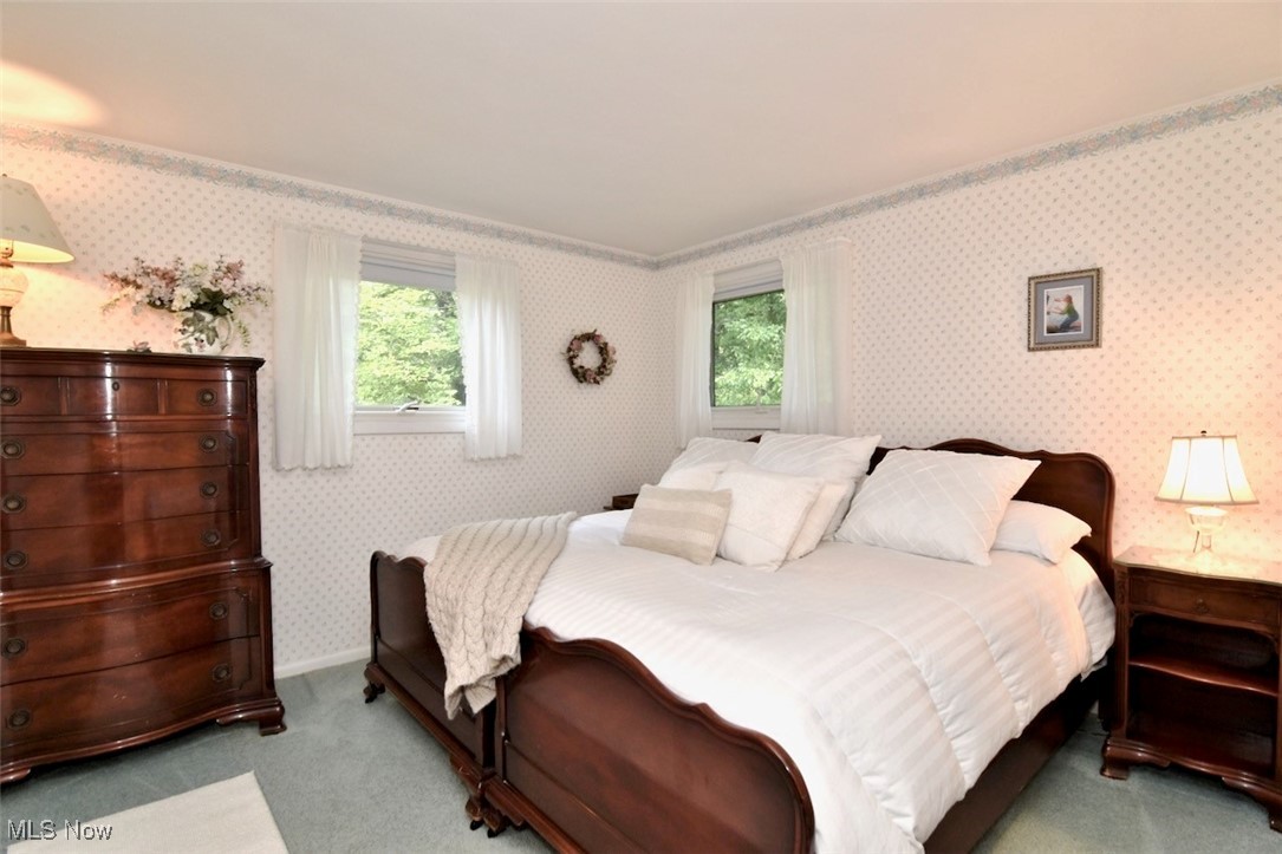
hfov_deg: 95.0
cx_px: 641
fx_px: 587
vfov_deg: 72.0
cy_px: 427
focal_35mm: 16
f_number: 6.3
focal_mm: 11
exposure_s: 1/20
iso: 200
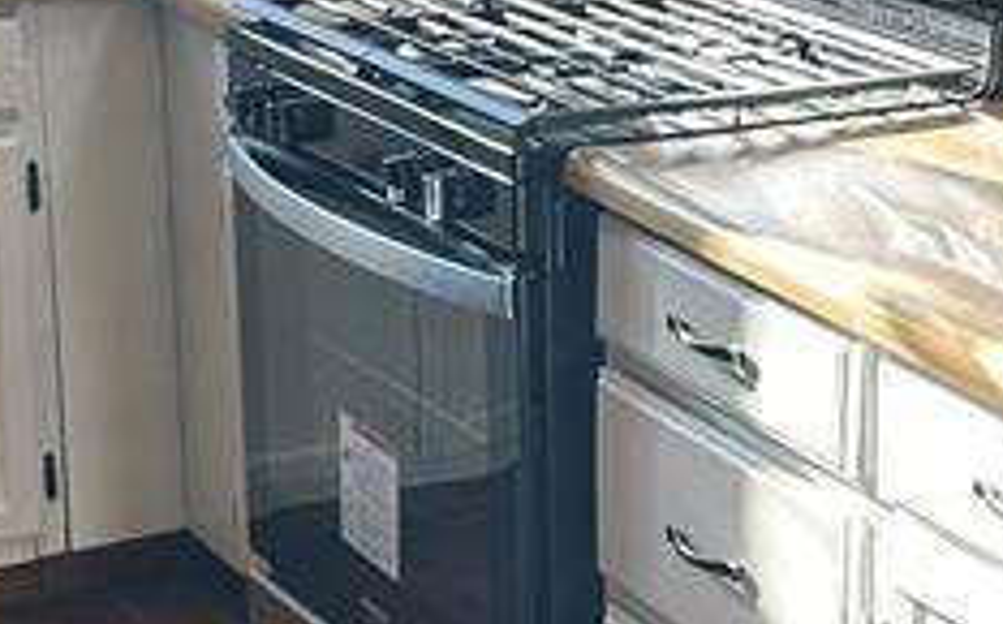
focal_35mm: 112
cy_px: 215
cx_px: 1210
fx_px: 3058
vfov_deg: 11.6
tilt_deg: -14.7
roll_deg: -2.8
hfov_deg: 17.7
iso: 64
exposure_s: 1/129
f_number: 1.78
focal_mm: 6.86
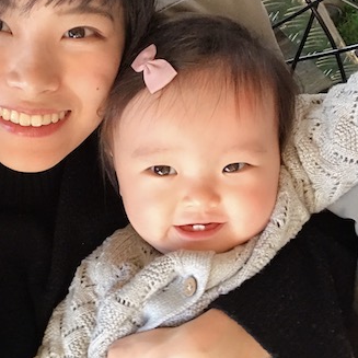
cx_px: 118
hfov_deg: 32.5
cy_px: 136
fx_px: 608
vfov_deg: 32.6
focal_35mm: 52
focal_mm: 2.87
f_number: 2.2
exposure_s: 1/33
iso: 125
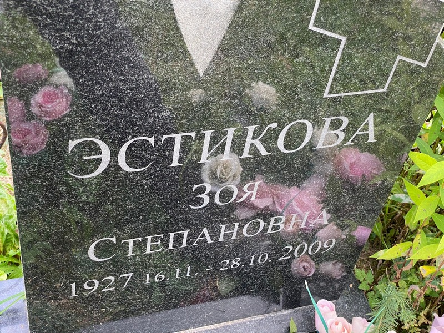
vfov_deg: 28.0
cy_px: 166
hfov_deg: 36.8
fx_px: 667
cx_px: 222
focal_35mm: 52
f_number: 2
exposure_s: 1/122
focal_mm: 6
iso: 50
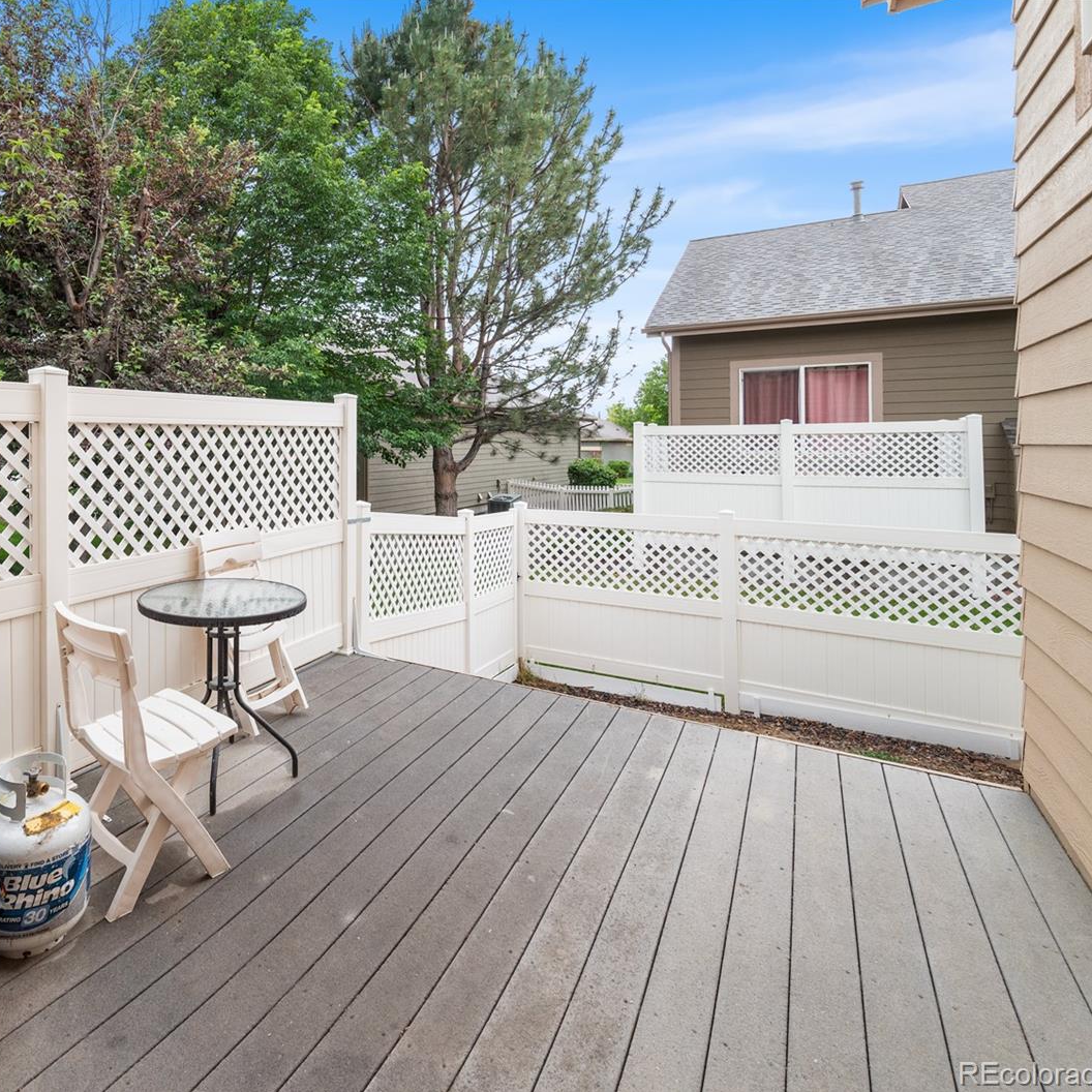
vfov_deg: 80.7
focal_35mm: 18
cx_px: 299
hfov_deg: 75.9
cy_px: 545
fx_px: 642
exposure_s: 1/125
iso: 800
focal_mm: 14
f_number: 8
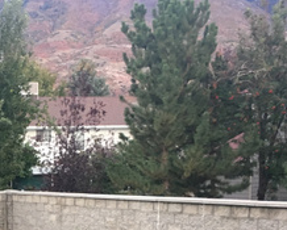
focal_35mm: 83
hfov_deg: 21.4
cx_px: -53
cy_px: 263
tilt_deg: -6.3
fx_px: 706
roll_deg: +1.8
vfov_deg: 17.8
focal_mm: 4.15
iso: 80
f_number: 2.2
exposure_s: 1/30
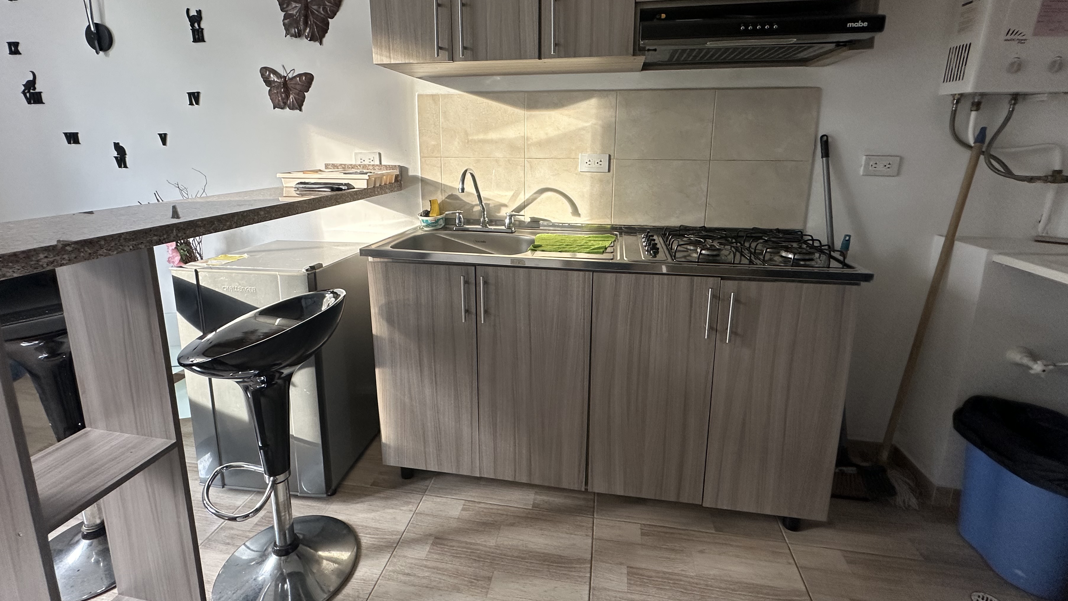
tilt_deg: -12.1
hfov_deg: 95.9
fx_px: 481
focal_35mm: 17
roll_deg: -0.3
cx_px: 529
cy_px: 250
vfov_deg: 63.5
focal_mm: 2.22
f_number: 2.2
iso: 125
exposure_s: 1/99
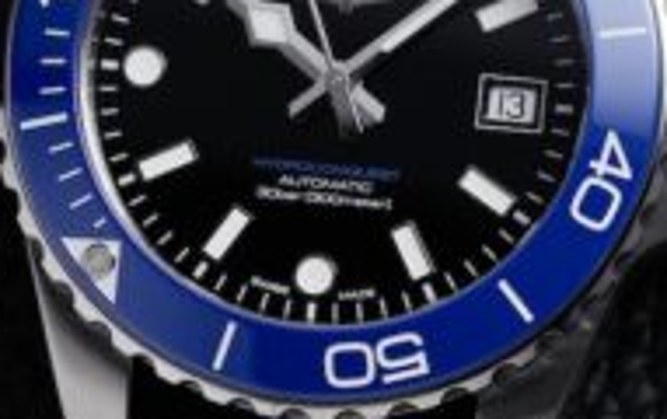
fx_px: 6699
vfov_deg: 3.6
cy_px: 164
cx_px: 758
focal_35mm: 368
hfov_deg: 5.7
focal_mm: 90
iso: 1000
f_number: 10
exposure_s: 1/160
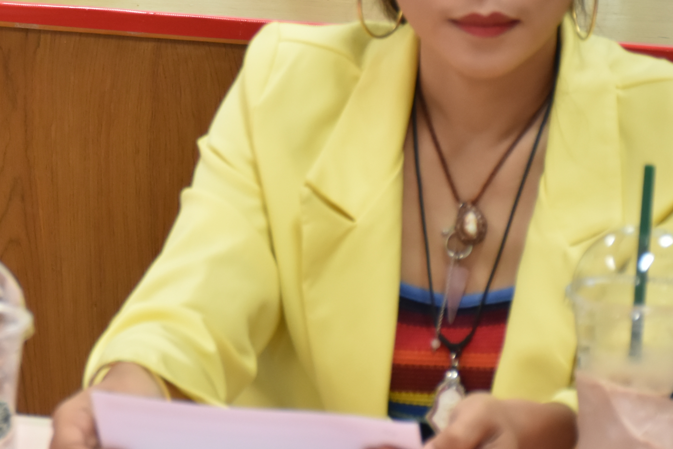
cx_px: -8
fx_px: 4431
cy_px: -10
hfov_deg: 8.6
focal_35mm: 237
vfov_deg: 5.8
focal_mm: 66
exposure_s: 1/40
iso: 800
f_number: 5
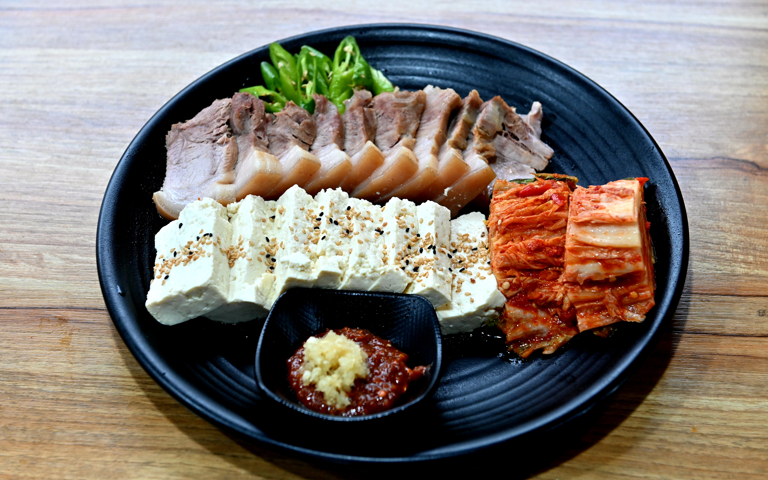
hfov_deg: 30.2
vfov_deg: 19.1
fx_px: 1423
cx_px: 386
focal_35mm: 68
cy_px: 228
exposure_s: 1/125
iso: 800
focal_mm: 66
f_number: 5
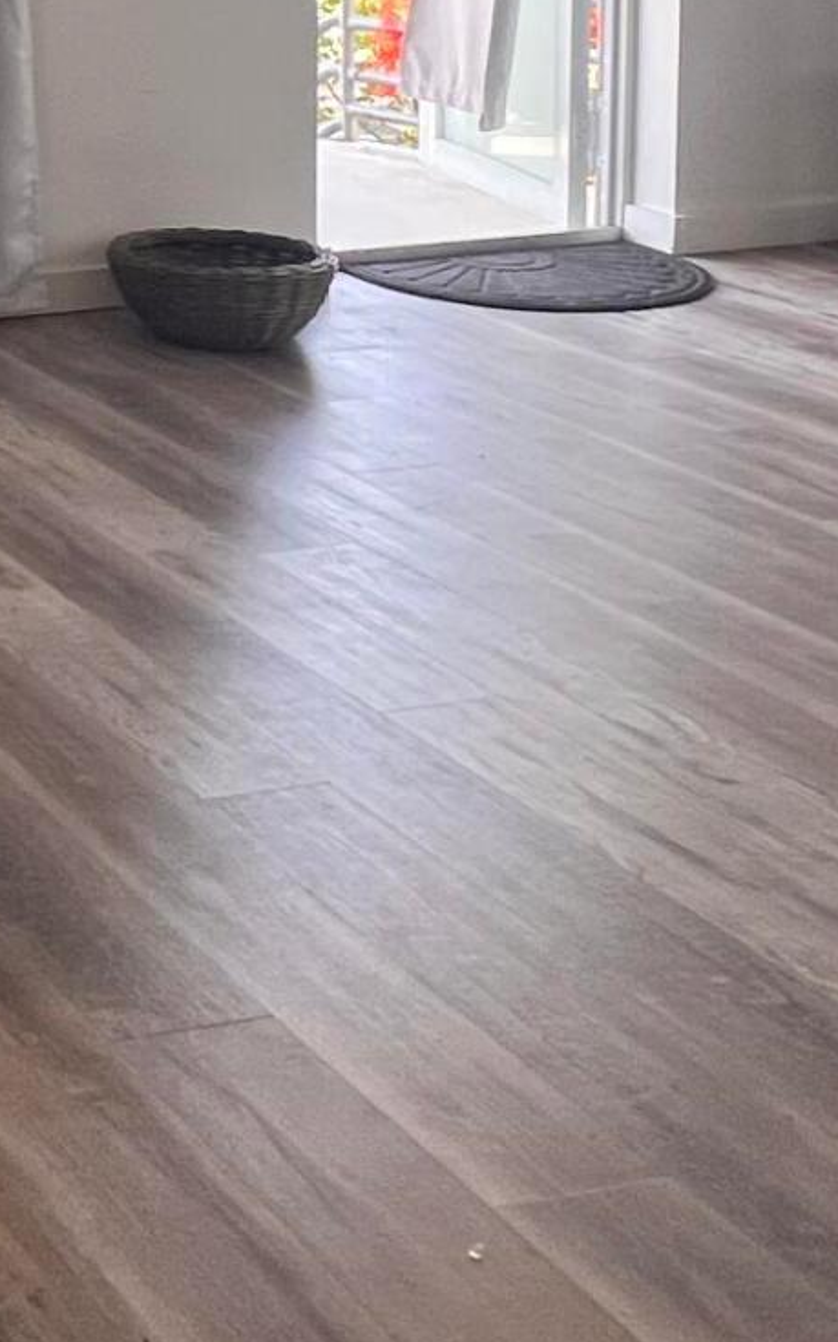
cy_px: -37
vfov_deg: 33.9
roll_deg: +2.1
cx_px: -721
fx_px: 1974
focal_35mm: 54
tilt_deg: -6.3
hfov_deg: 18.2
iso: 160
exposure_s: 1/99
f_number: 1.8
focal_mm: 1.57
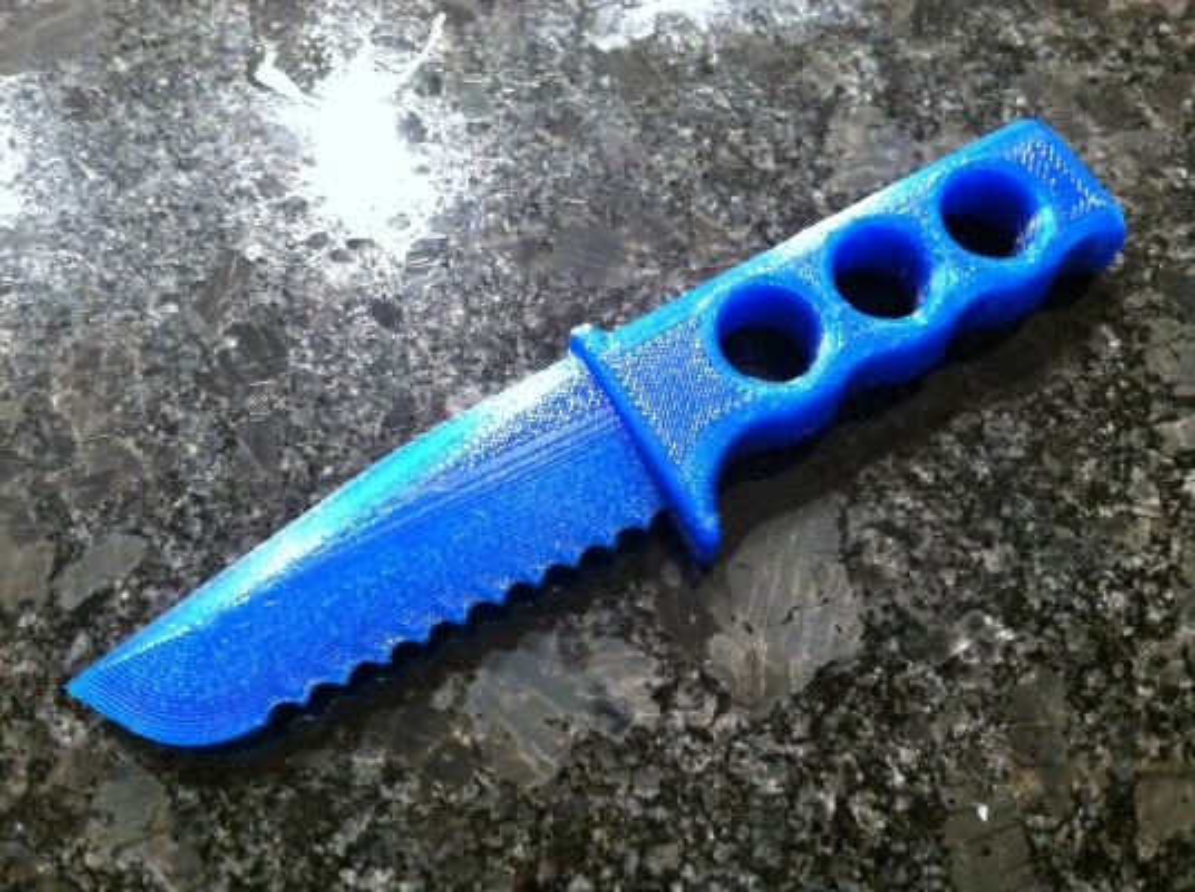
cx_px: 598
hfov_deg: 52.7
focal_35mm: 35
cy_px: 446
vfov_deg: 40.6
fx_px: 1206
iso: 1000
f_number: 2.8
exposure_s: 1/15
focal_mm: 3.85
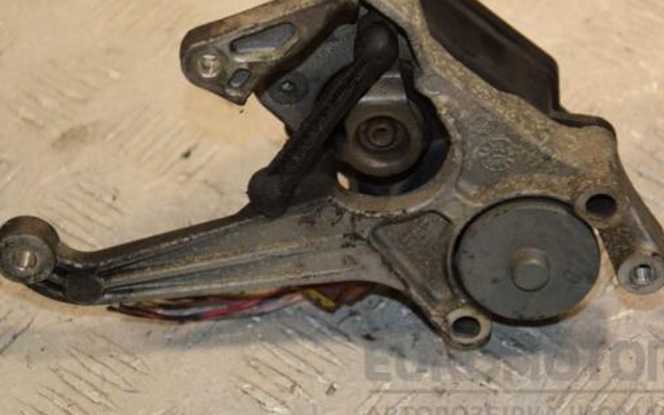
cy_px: 184
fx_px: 2489
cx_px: 340
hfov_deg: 15.2
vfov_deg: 9.5
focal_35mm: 138
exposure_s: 1/200
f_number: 5.3
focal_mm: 75
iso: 800
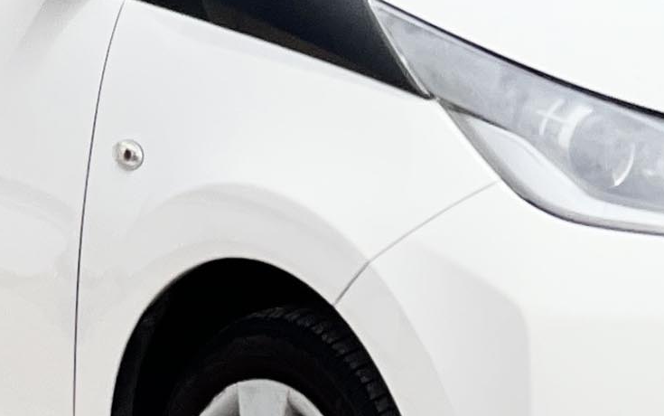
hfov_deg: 5.6
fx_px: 6734
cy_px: 135
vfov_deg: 3.5
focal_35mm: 372
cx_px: 459
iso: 32
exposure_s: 1/1597
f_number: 2.2
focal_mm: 7.5
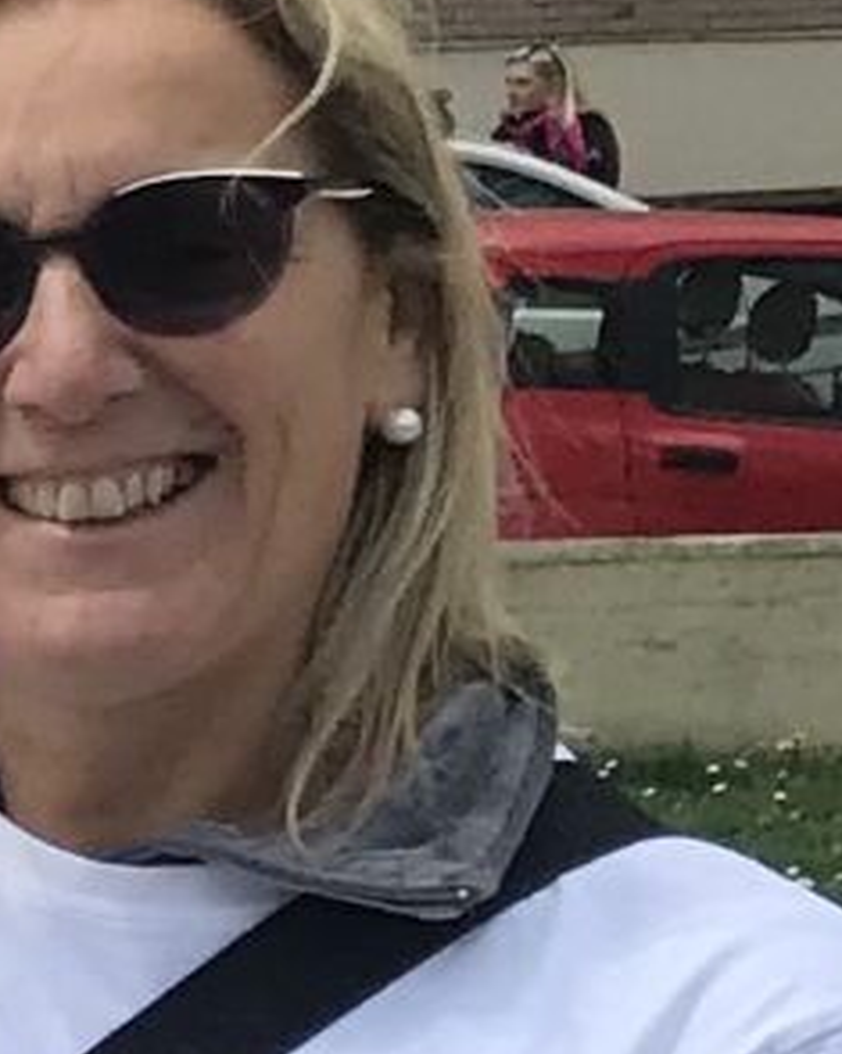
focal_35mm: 238
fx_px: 7418
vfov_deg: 8.1
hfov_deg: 5.1
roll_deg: +1.5
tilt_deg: -7.9
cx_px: -3536
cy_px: 1147
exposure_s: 1/1681
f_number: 1.8
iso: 20
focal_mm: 3.99
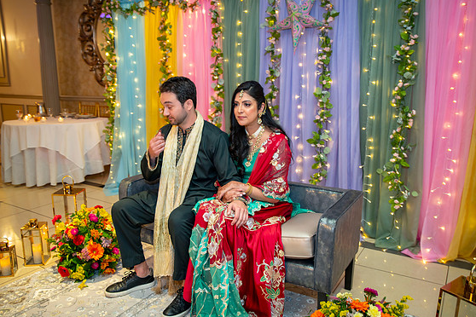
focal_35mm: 29
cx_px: 243
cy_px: 159
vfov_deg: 45.0
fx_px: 383
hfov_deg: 63.7
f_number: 2.8
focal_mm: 26
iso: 1000
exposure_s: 1/60
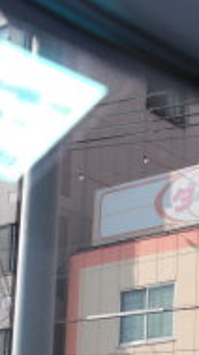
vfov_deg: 15.5
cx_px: 135
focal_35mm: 133
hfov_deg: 9.1
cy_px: 436
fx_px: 1250
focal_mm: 6.3
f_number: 2.8
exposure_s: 1/640
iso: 50
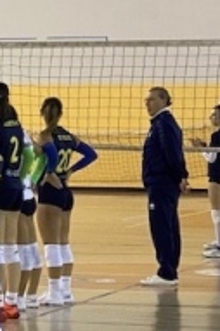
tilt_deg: -2.2
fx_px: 2084
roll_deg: -0.4
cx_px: -203
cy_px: 189
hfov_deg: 5.9
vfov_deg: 9.1
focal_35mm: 227
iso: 80
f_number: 2
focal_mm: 6
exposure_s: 1/50
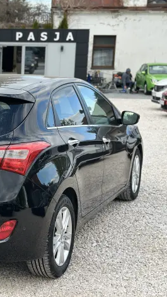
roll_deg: -0.8
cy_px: 150
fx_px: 559
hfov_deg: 16.4
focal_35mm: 71
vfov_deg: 29.7
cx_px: -25
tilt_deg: -9.6
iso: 80
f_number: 1.78
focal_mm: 6.86
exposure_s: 1/803
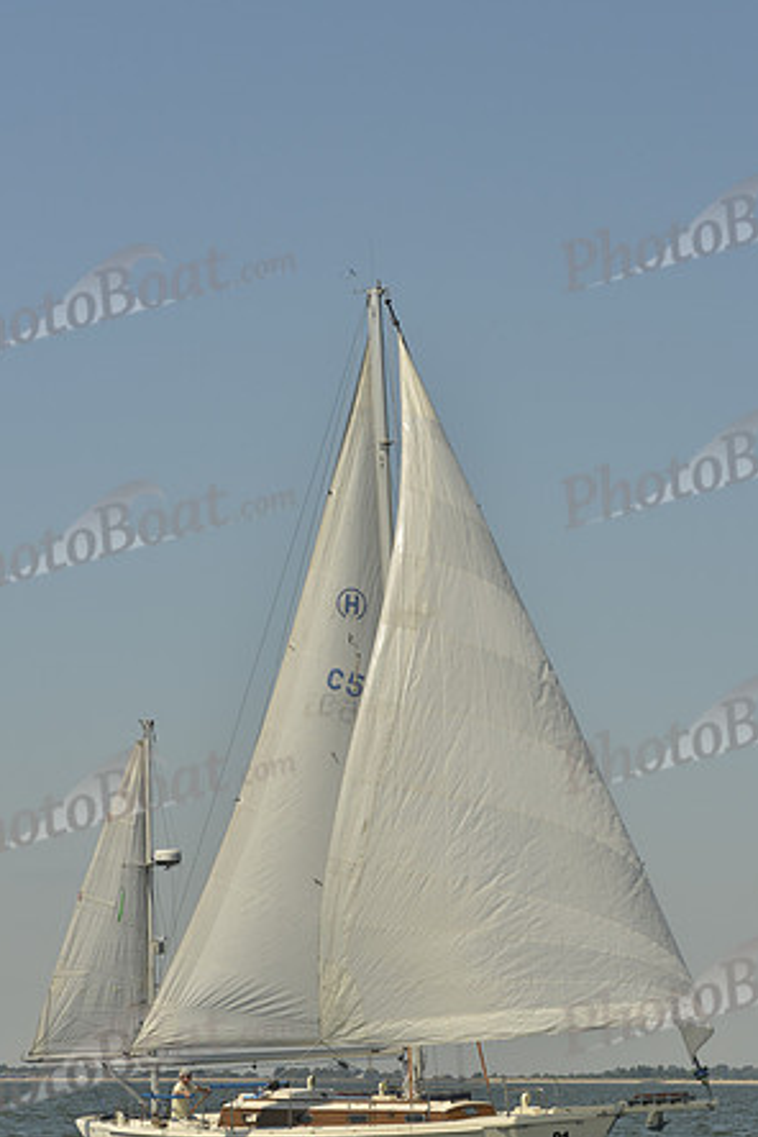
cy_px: 633
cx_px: 429
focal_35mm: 124
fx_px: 3916
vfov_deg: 16.5
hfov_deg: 11.1
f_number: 7.1
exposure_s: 1/1000
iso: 200
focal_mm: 95
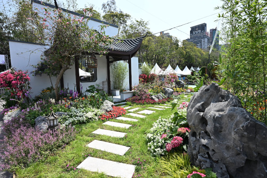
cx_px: 134
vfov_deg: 67.4
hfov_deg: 90.0
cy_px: 89
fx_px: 133
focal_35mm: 18
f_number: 11
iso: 250
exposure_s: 1/250
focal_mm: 18
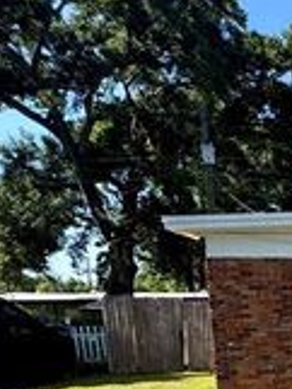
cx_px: 582
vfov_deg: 30.7
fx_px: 651
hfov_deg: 17.8
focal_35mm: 58
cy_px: 395
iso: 40
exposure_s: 1/693
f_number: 2.2
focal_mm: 2.22
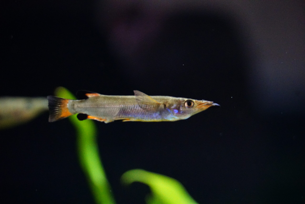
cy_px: 102
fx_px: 1716
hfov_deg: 10.2
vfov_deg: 6.8
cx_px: 152
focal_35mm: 202
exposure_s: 1/200
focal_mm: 135
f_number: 5.6
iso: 10000
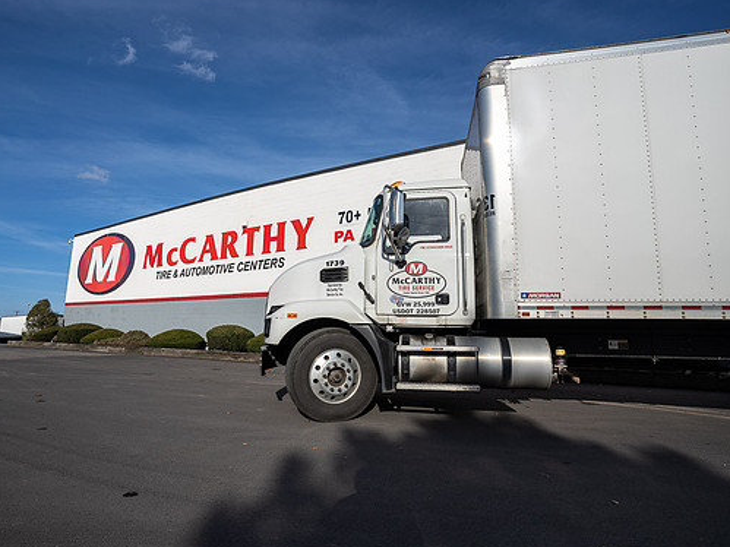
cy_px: 277
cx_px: 315
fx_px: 401
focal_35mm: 19
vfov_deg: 68.7
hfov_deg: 84.2
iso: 125
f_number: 7.1
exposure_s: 1/1000
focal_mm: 17
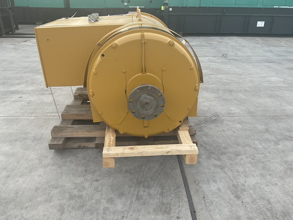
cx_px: 146
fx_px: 245
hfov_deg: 61.7
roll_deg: +0.4
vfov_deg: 48.2
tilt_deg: -22.7
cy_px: 110
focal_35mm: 29
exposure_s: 1/425
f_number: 1.8
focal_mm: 3
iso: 16
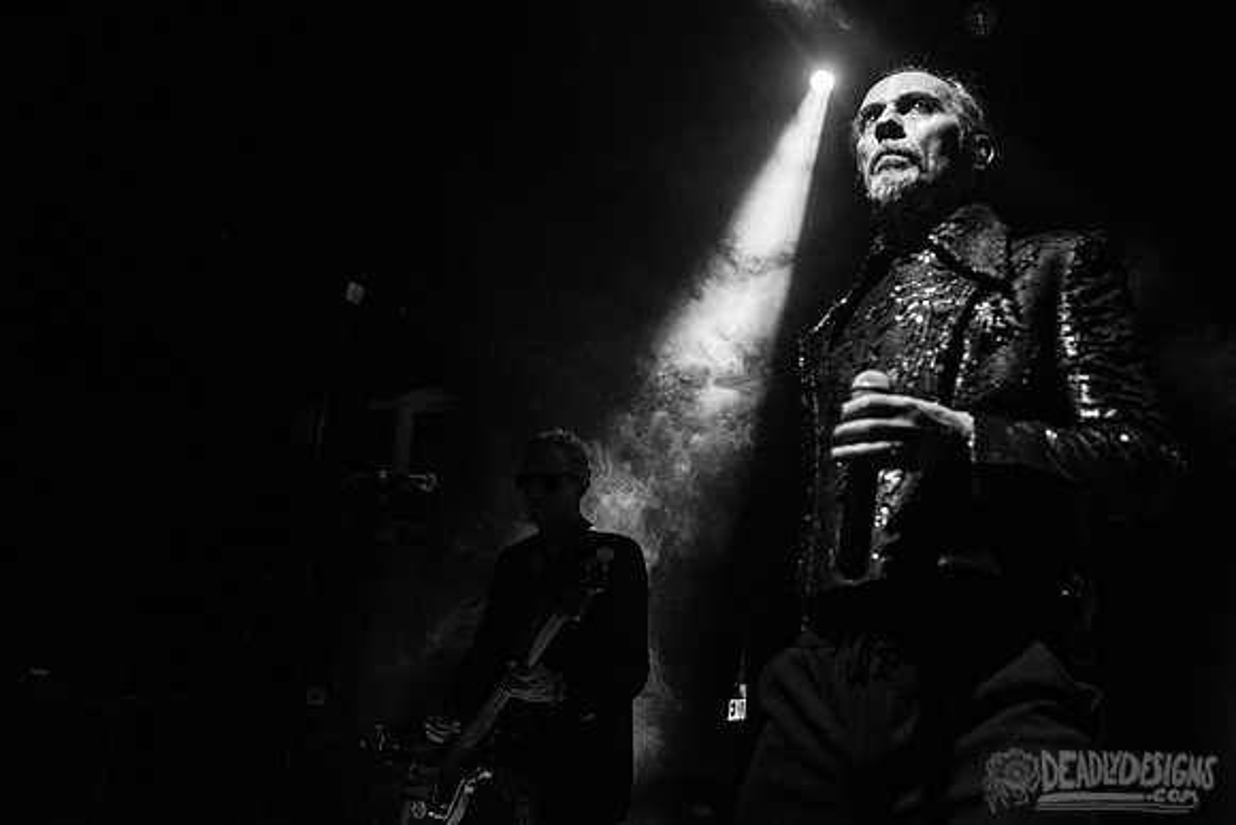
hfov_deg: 43.6
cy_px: 397
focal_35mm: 45
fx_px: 1545
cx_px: 625
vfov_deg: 29.9
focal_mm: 35
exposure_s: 1/200
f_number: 3.2
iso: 3200
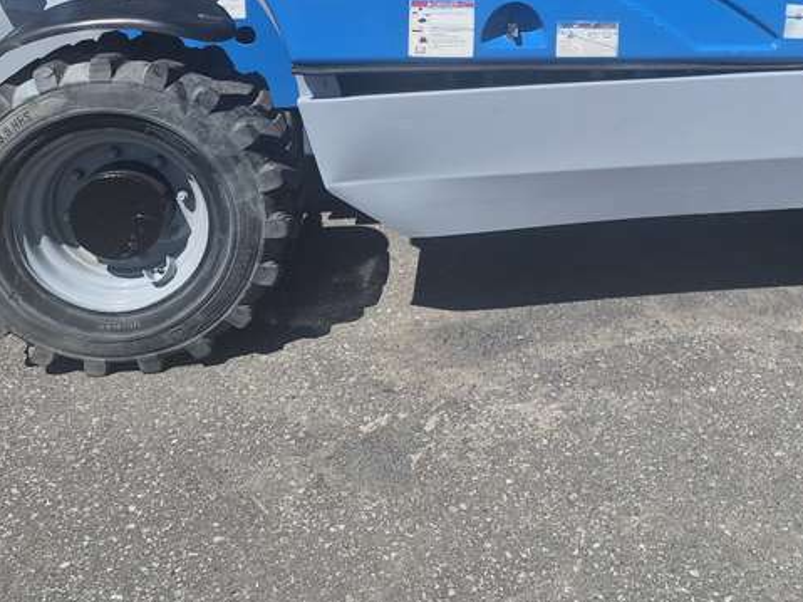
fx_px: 1113
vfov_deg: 28.2
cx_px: 593
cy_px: -18
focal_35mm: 48
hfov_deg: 38.7
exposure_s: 1/6608
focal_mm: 5.4
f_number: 1.8
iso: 80
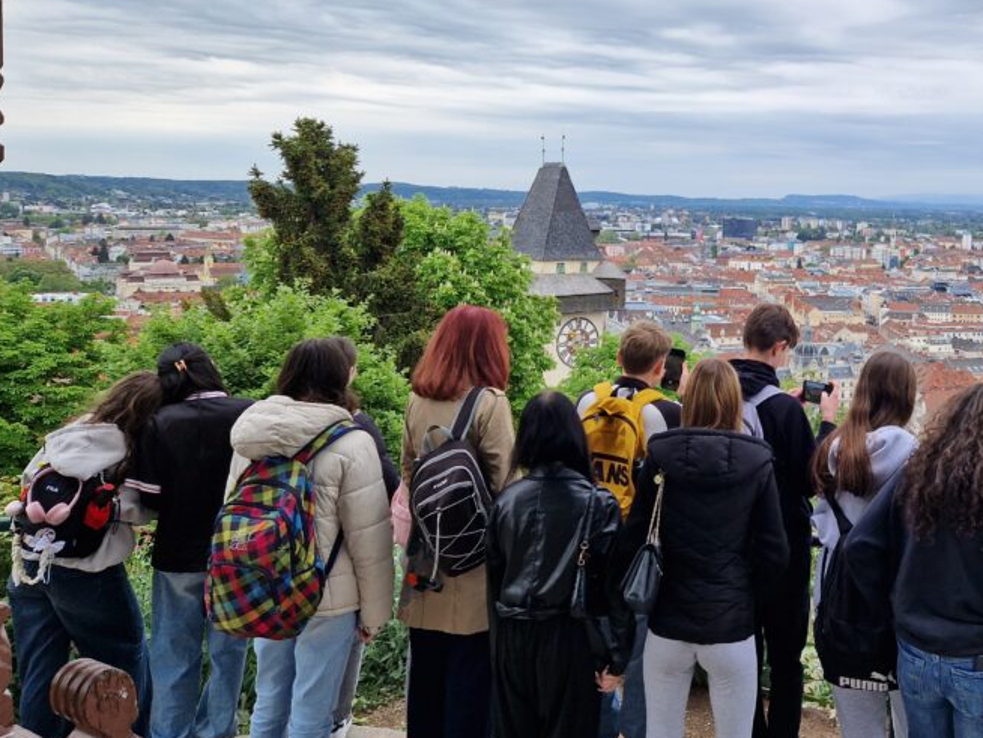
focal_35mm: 36
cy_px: 242
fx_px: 1023
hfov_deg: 49.1
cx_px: 752
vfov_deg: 39.2
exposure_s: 1/678
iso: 50
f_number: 1.8
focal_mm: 5.4
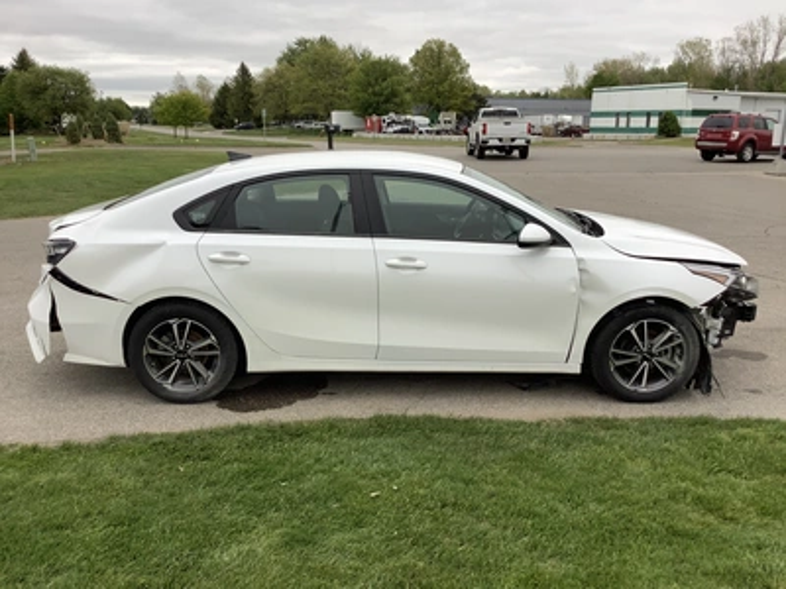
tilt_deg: -13.6
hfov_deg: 58.4
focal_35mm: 31
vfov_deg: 45.4
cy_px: 294
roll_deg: +0.5
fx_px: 704
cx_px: 393
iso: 25
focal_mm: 3.3
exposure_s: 1/231
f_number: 2.4
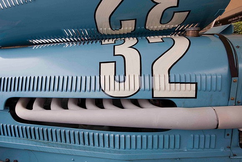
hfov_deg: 76.1
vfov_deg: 55.1
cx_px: 121
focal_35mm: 23
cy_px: 81
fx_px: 155
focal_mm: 23
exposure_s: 1/80
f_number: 10
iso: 400
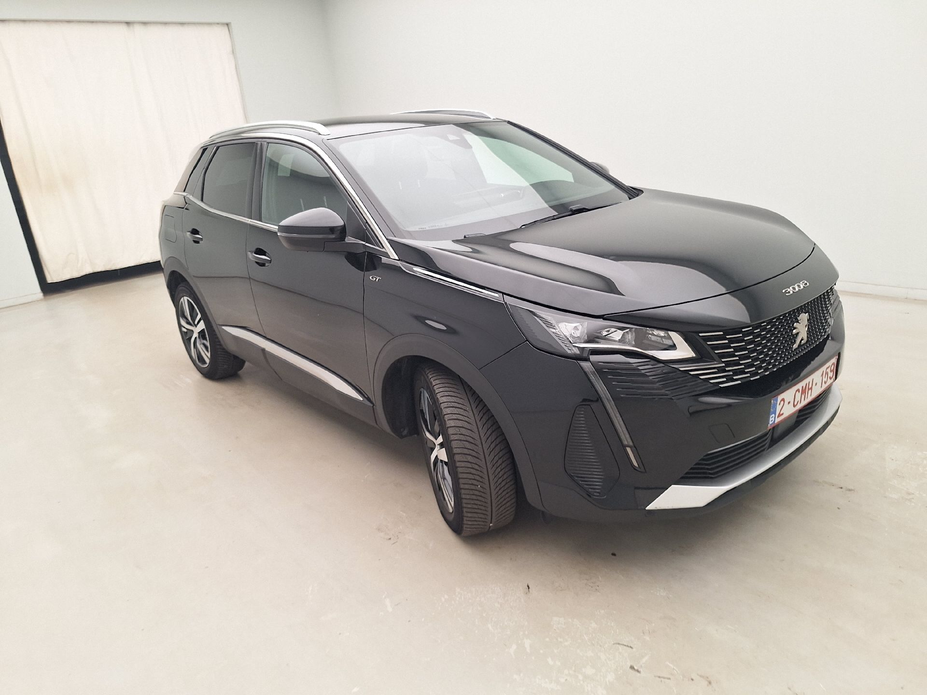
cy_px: 348
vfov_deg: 58.9
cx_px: 464
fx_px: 616
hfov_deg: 73.9
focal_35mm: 23
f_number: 1.8
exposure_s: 1/100
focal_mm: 5.54
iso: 64
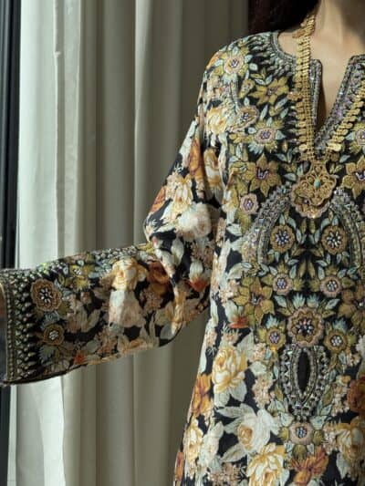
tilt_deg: -24.6
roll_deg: +0.1
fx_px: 1686
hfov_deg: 12.4
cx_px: 182
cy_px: 243
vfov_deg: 16.4
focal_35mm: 120
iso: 50
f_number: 2.8
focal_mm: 15.66
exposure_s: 1/393
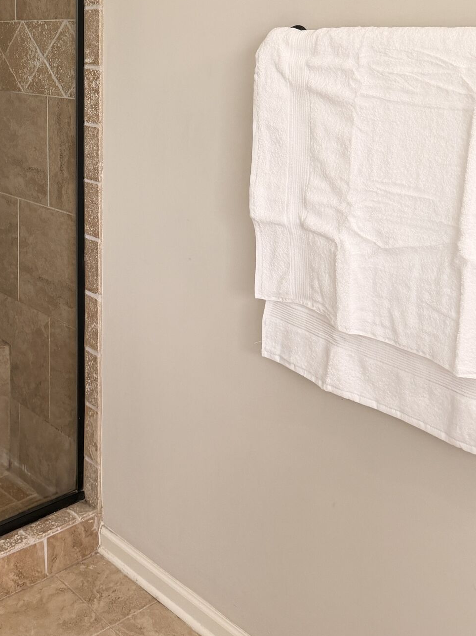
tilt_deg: -7.2
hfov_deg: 32.2
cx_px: 60
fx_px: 789
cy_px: 136
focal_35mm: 43
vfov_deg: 42.1
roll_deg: +0.6
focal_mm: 6.76
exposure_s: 1/60
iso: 250
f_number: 1.78
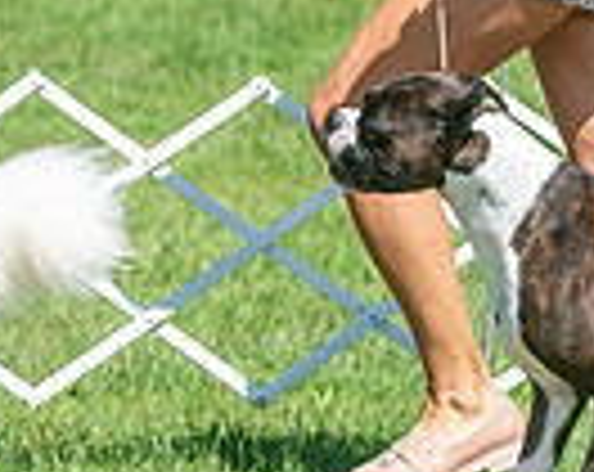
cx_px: -759
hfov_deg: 2.9
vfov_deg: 2.3
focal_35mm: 656
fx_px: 11507
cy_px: -226
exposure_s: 1/1000
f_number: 4
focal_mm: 120
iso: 80
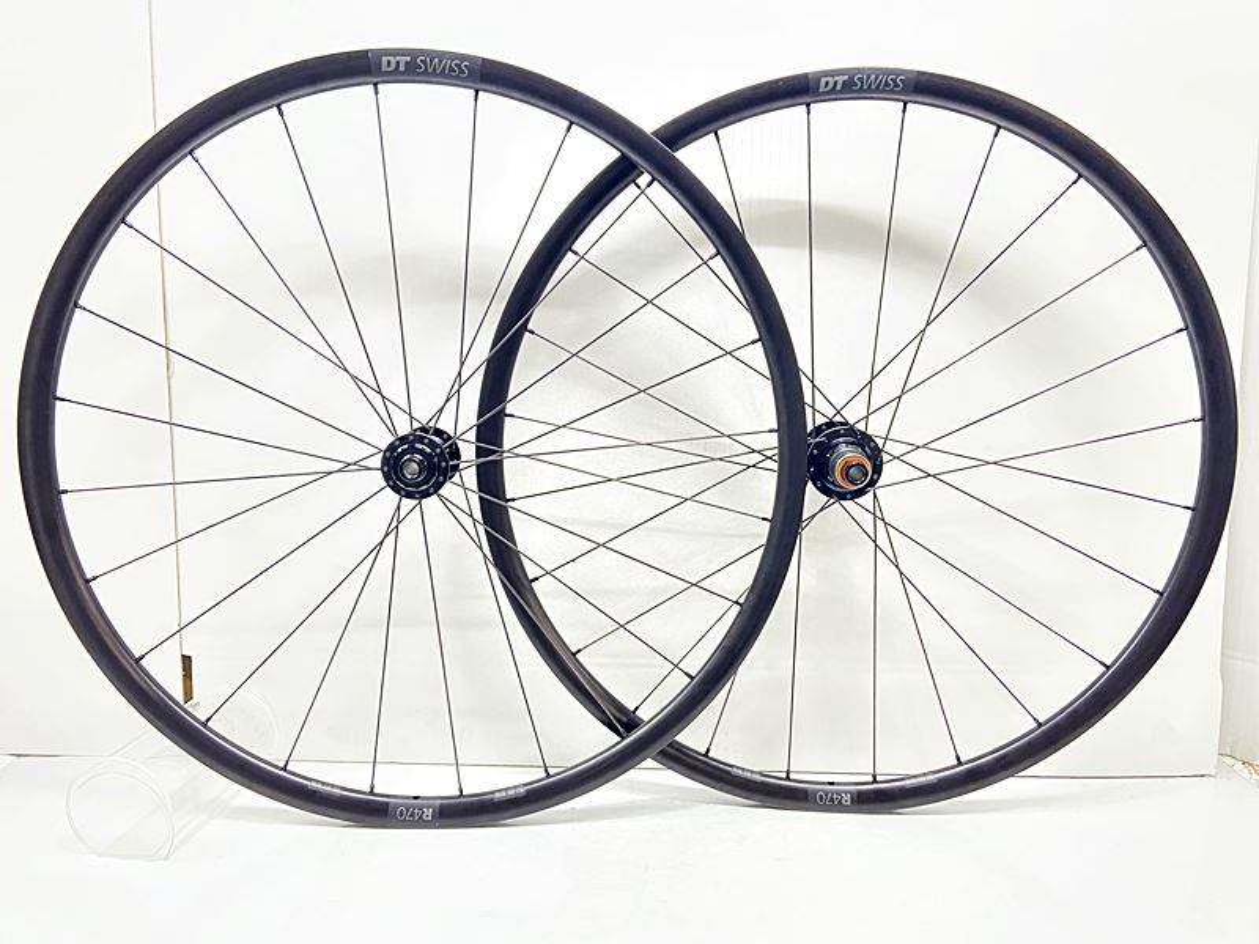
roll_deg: -0.6
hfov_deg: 67.3
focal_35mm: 26
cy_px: 472
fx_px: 946
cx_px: 630
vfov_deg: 53.1
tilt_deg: -9.2
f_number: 1.8
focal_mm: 4.25
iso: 500
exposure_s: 1/25
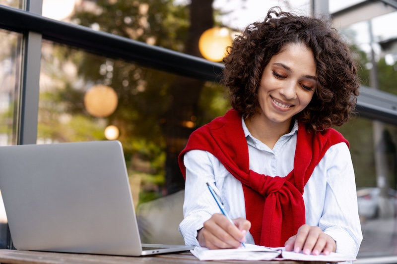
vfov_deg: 24.6
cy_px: 132
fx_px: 606
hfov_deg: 36.3
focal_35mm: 55
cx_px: 198
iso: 200
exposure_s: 1/320
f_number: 3.5
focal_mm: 55
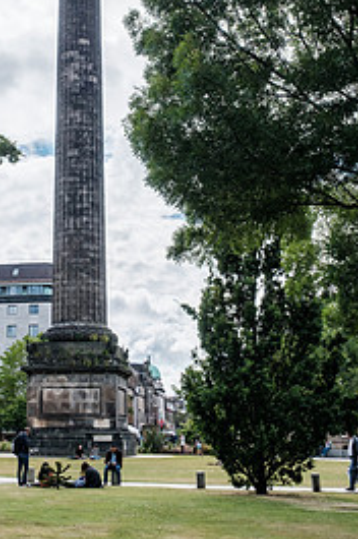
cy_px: 132
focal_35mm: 51
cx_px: 71
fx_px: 763
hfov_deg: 25.9
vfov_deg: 37.9
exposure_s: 1/1400
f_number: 5.6
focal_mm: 20
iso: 320
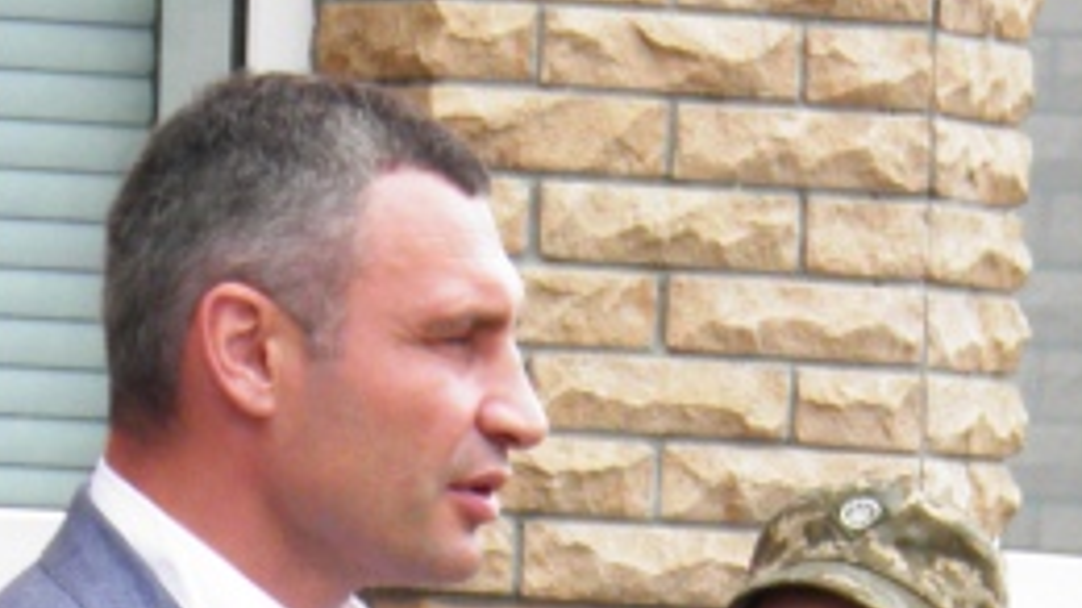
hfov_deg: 3.6
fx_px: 17351
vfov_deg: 2.0
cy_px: 1328
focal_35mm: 605
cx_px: 745
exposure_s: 1/100
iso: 50
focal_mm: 25.4
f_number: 4.5
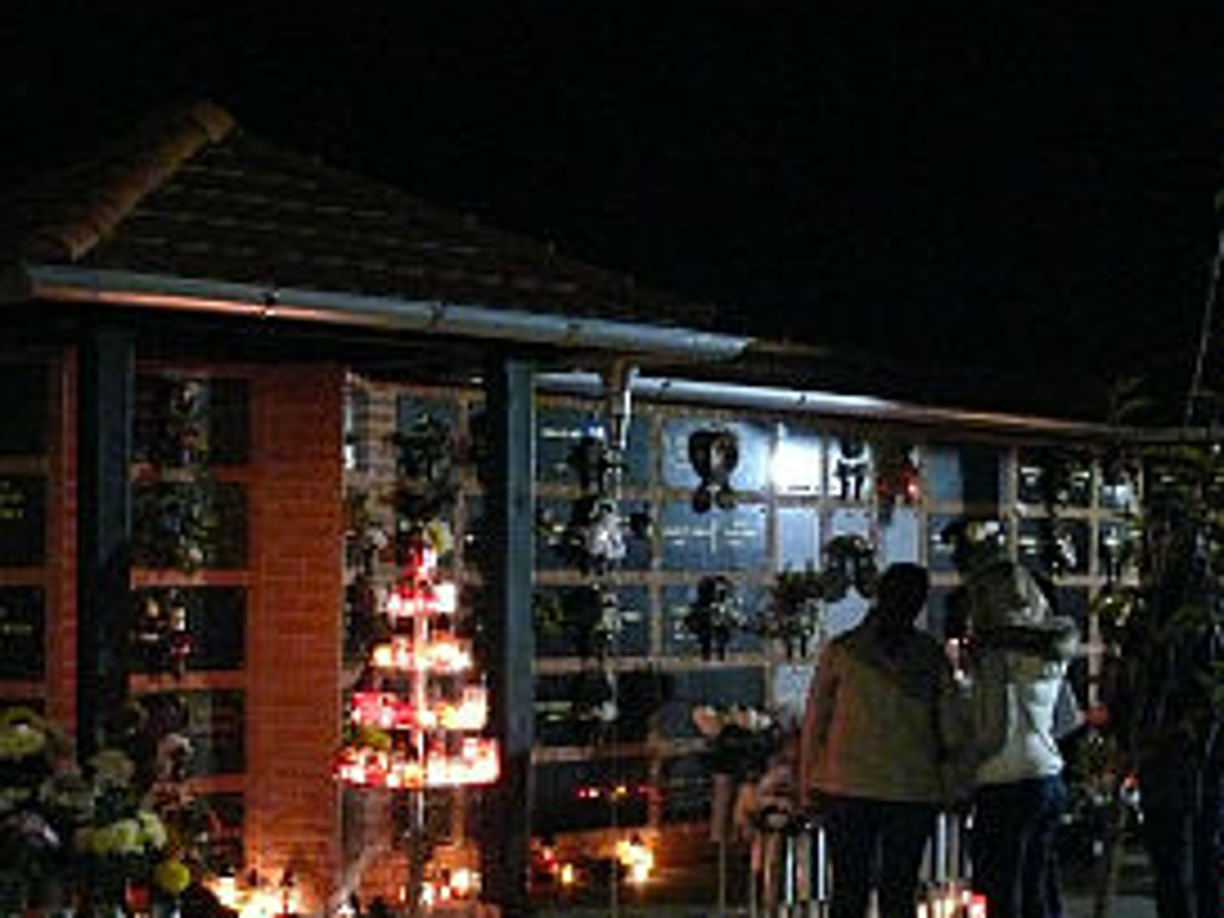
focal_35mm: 58
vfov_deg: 25.1
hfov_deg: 33.1
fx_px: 2051
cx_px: 464
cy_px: 630
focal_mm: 7.4
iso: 800
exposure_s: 1/8
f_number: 2.8
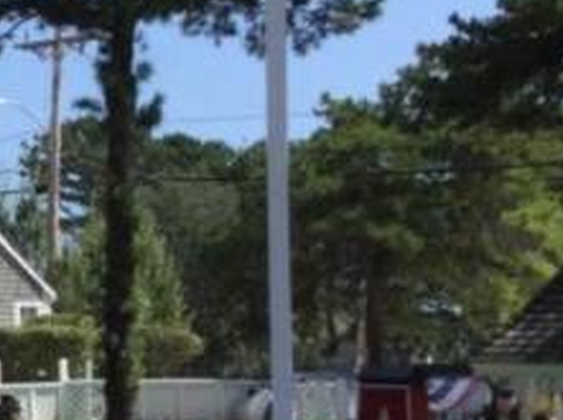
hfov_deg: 12.2
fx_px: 2338
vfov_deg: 10.3
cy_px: 247
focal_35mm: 144
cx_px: -549
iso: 25
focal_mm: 3.3
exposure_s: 1/1131
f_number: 2.4
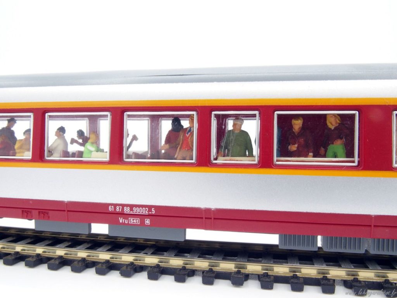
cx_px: 198
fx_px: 367
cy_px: 149
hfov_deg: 56.8
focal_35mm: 32
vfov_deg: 44.2
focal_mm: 6.7
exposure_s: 1/80
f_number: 7.1
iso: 320
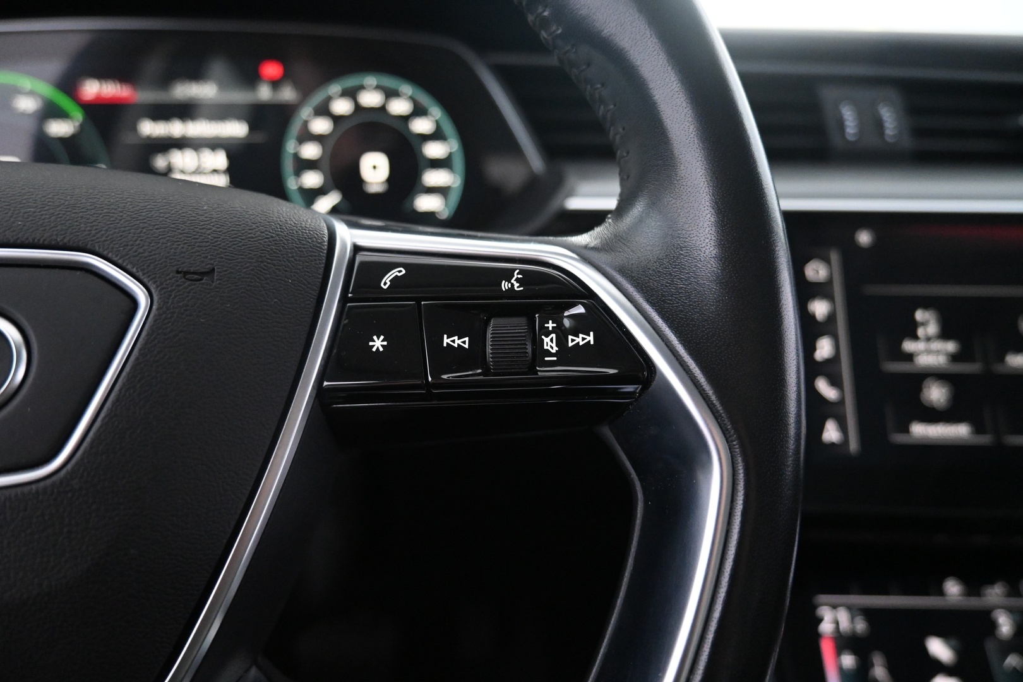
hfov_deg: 73.7
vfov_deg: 53.1
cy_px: 341
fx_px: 682
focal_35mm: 24
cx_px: 512
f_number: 3.5
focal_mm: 16
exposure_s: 1/50
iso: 4000
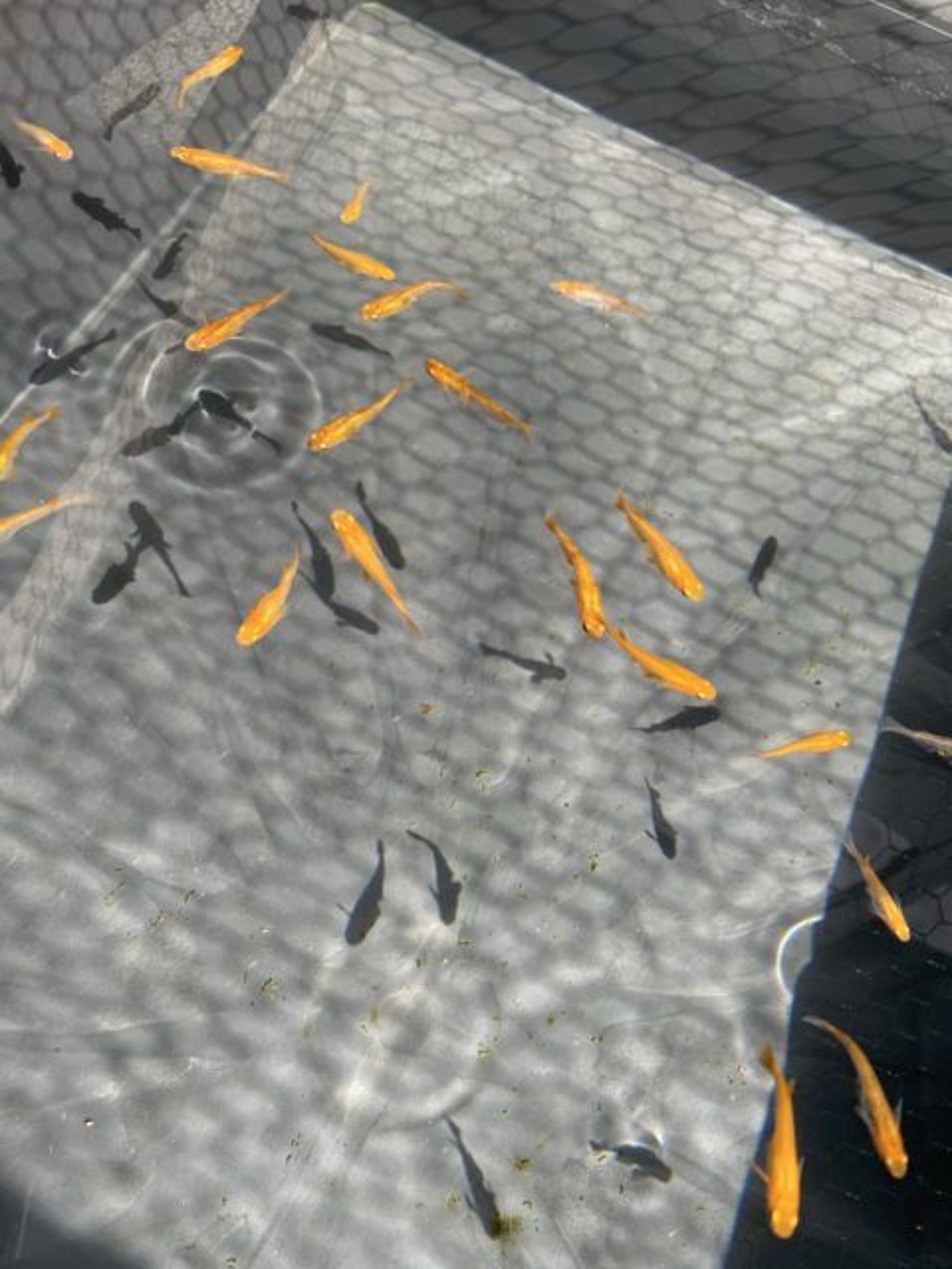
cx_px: 476
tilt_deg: -58.6
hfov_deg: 53.1
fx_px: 953
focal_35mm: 26
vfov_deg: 67.3
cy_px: 634
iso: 32
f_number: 1.8
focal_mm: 4.25
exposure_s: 1/411
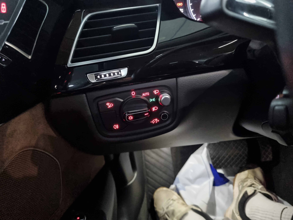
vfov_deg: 53.1
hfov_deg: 67.3
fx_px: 220
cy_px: 110
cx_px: 146
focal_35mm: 26
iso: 2000
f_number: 1.8
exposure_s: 1/10
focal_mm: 5.4
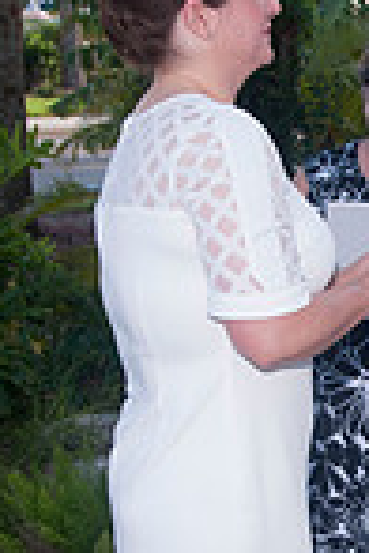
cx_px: 439
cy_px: 387
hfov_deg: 10.2
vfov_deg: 15.4
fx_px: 2045
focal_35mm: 133
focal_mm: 29
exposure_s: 1/250
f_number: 5.6
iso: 200
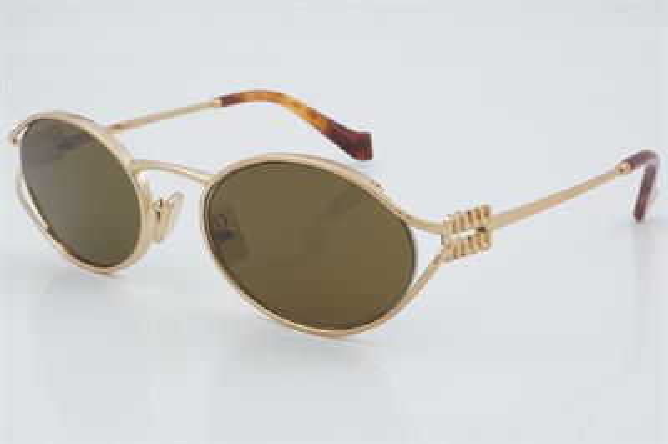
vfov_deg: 18.2
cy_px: 222
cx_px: 334
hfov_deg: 27.0
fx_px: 1390
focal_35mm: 75
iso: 100
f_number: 32
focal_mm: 50
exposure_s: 1/3
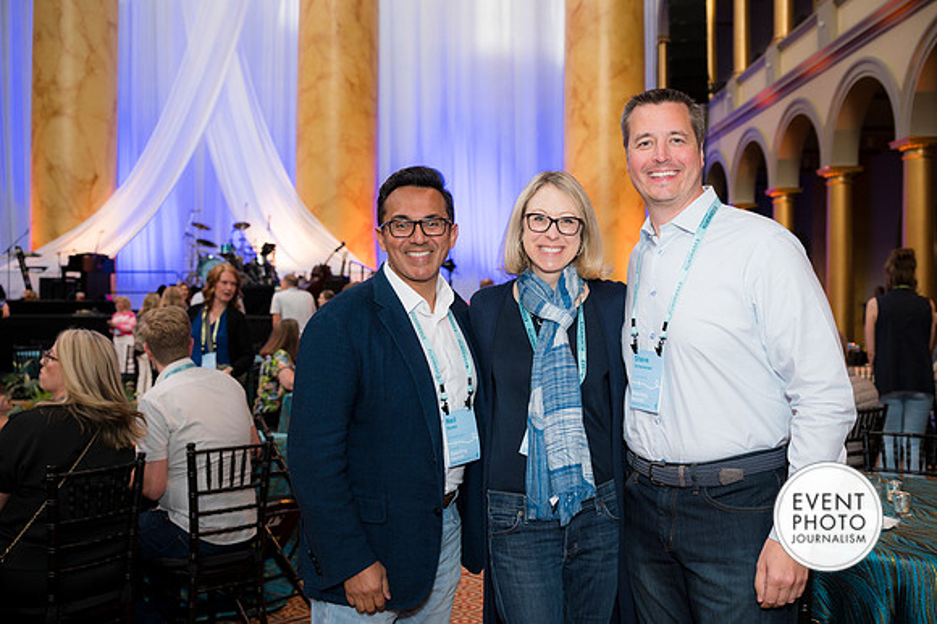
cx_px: 468
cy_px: 312
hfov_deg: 53.3
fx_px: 934
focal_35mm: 36
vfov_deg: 36.9
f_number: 4
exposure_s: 1/100
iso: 800
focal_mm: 35
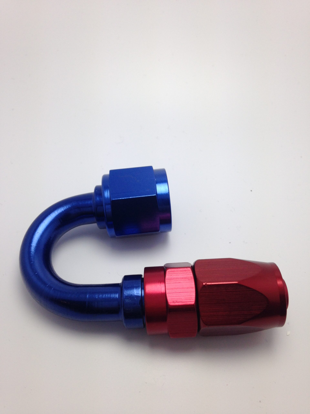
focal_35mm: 33
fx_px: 394
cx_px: 155
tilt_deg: -52.6
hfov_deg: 42.9
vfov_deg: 55.4
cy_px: 207
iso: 50
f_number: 2.4
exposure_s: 1/160
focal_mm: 4.12
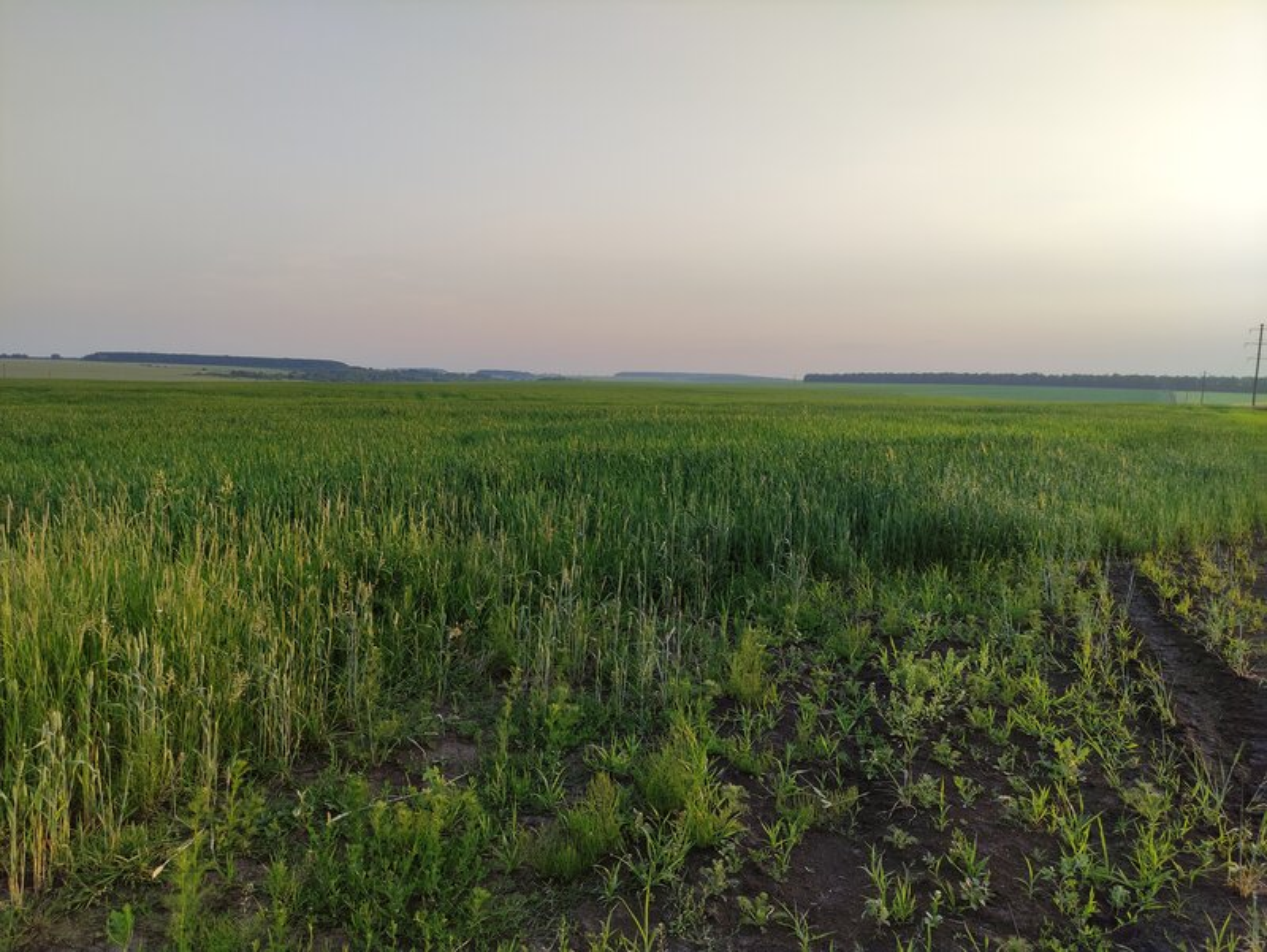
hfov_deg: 69.4
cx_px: 634
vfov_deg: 54.9
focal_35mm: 25
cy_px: 476
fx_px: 916
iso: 100
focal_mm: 5.43
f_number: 1.89
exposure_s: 1/452
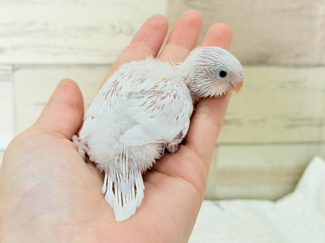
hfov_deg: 36.8
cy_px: 122
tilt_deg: -16.0
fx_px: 488
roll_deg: -1.4
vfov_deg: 28.0
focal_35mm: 52
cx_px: 162
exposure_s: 1/50
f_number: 1.6
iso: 50
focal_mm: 5.96
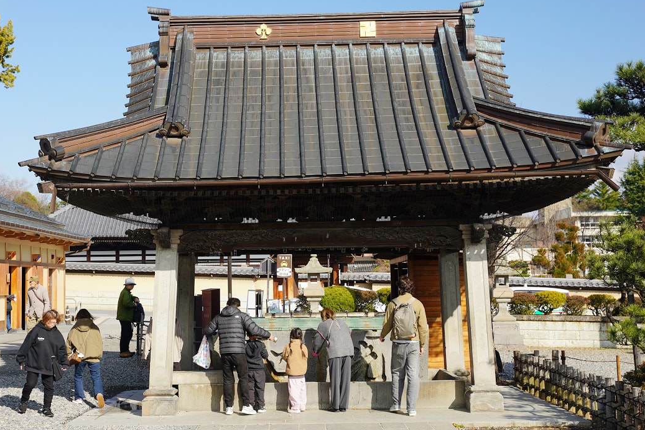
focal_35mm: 59
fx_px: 1057
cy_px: 201
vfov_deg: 23.0
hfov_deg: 33.9
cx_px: 282
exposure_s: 1/100
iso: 100
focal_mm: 51
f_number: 7.1
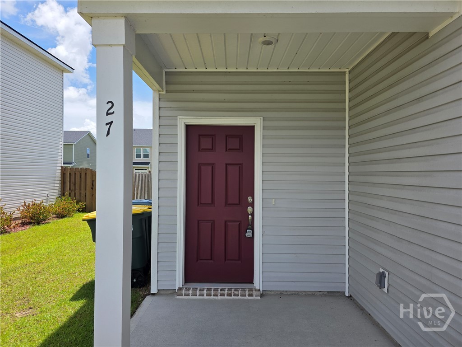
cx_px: 231
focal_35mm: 23
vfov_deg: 58.9
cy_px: 174
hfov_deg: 73.9
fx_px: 307
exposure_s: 1/4539
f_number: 1.7
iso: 80
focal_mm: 6.3
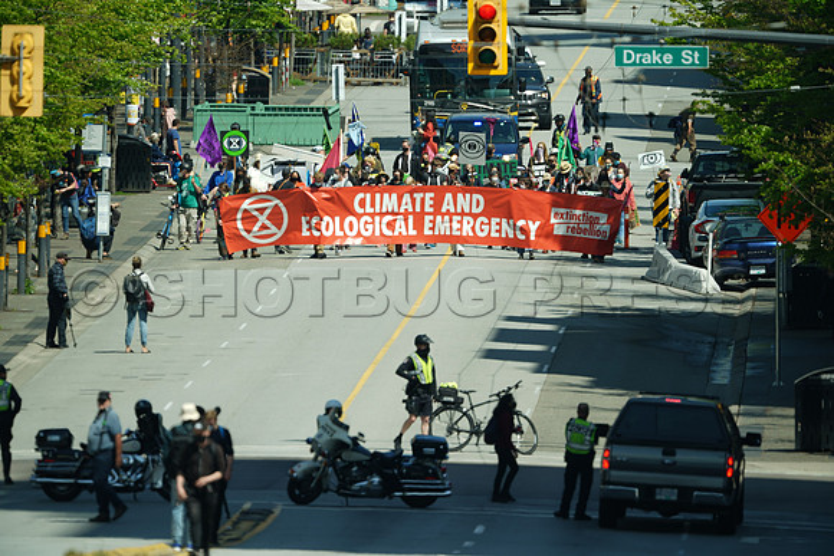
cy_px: 278
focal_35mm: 840
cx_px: 417
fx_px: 19464
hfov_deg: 2.5
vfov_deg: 1.6
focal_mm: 840
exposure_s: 1/320
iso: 80
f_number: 6.3
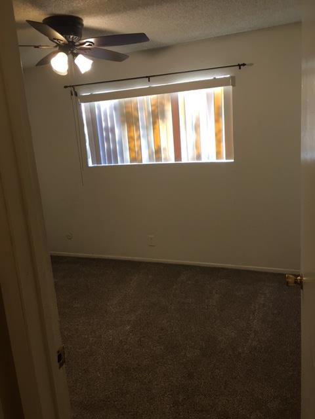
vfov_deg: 61.7
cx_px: 158
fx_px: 352
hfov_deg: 48.2
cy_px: 210
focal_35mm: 29
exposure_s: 1/30
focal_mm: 4.15
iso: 32
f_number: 2.2
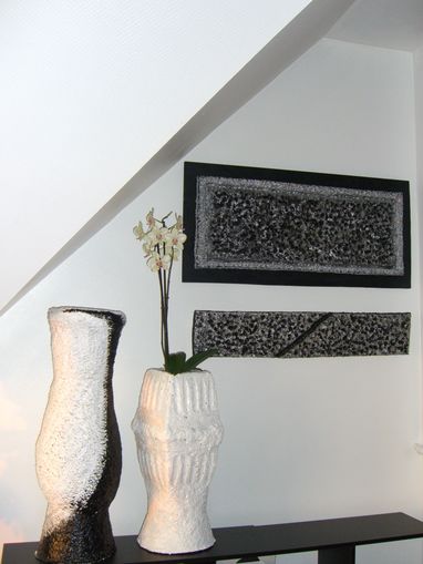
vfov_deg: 49.0
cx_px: 212
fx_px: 619
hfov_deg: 37.7
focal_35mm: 38
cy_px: 282
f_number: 2.8
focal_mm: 7.9
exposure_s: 1/60
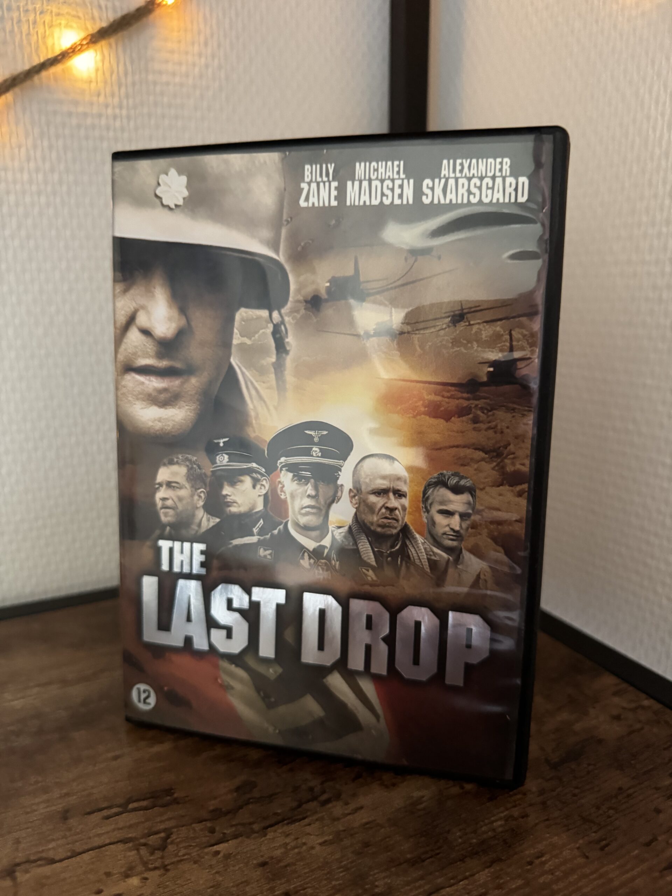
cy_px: 448
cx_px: 336
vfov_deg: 71.6
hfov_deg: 56.8
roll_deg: +1.0
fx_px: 621
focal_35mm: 24
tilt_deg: -11.1
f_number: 1.78
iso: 1000
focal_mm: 6.76
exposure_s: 1/31
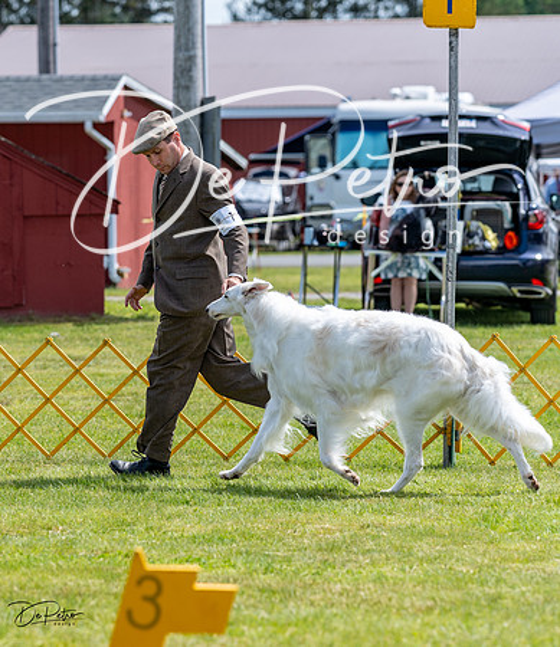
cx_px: 201
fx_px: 3439
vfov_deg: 10.8
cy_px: 286
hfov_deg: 9.3
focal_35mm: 174
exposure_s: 1/1000
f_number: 3.5
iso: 100
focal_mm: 114
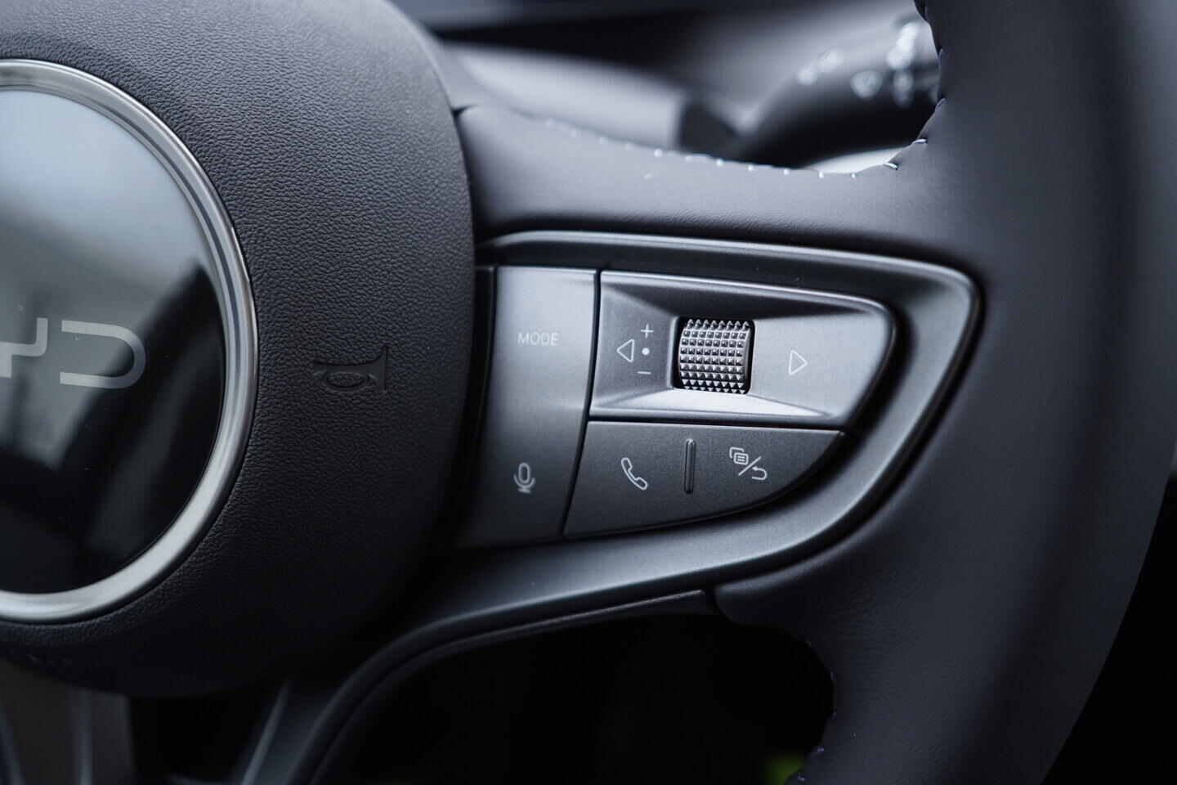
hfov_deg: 53.1
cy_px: 392
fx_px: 1177
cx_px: 588
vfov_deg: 36.9
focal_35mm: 36
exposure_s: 1/40
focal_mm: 24
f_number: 2.8
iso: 200
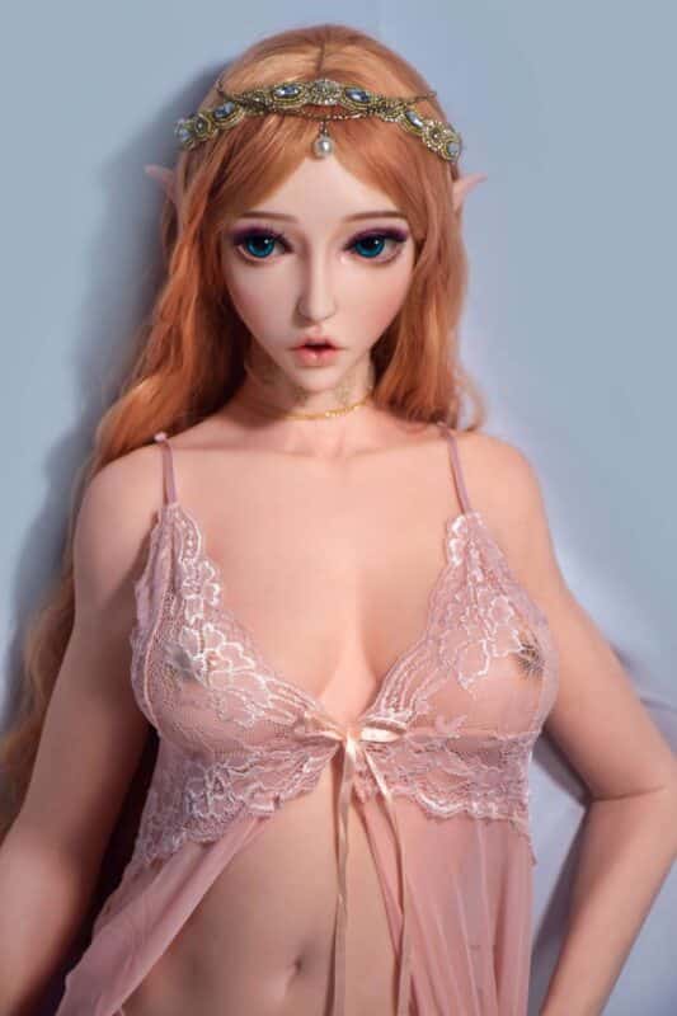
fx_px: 2624
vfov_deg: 21.9
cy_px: 508
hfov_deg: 14.7
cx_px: 338
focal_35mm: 93
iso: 400
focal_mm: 62
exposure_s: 1/80
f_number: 5
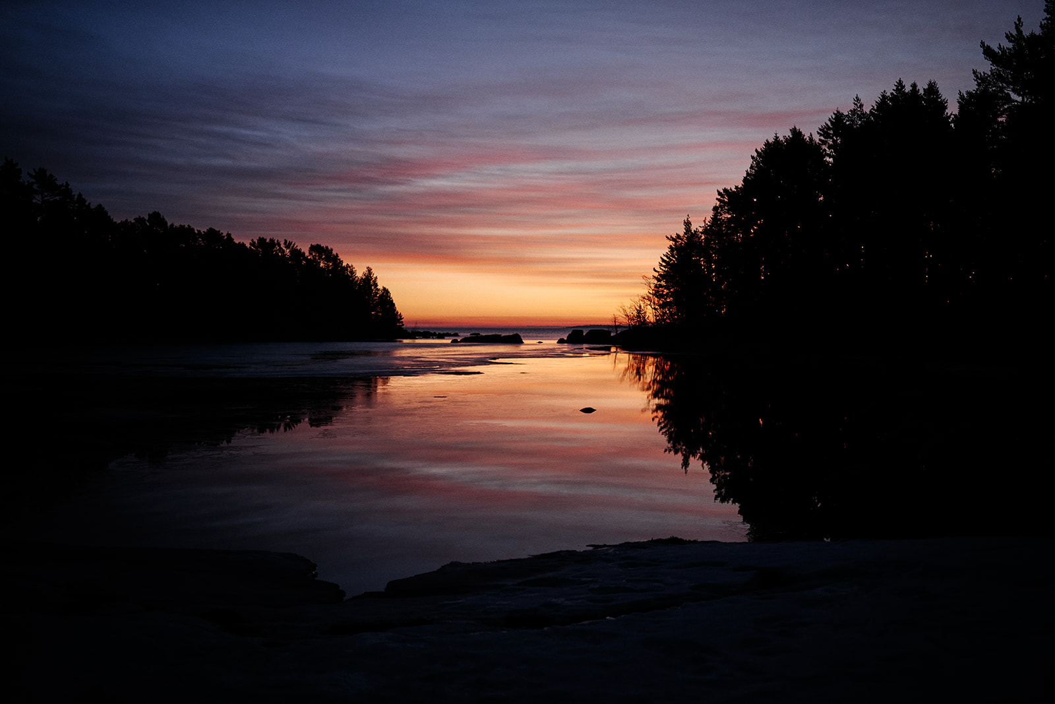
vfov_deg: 37.9
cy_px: 352
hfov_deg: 54.4
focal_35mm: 35
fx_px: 1026
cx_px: 528
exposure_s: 1/1000
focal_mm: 23
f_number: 1.4
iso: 125
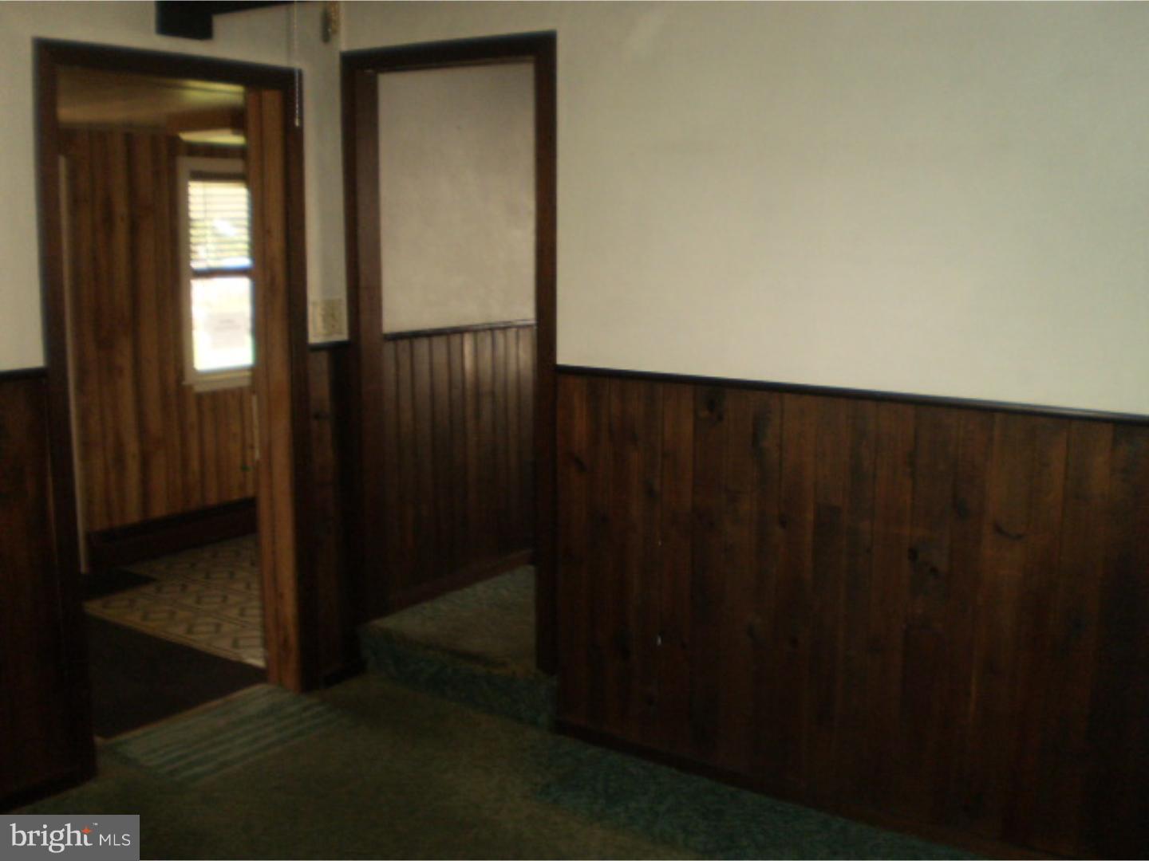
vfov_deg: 39.7
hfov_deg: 51.4
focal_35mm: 36
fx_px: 1195
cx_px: 574
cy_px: 430
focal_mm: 6.3
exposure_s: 1/30
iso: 160
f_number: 3.1
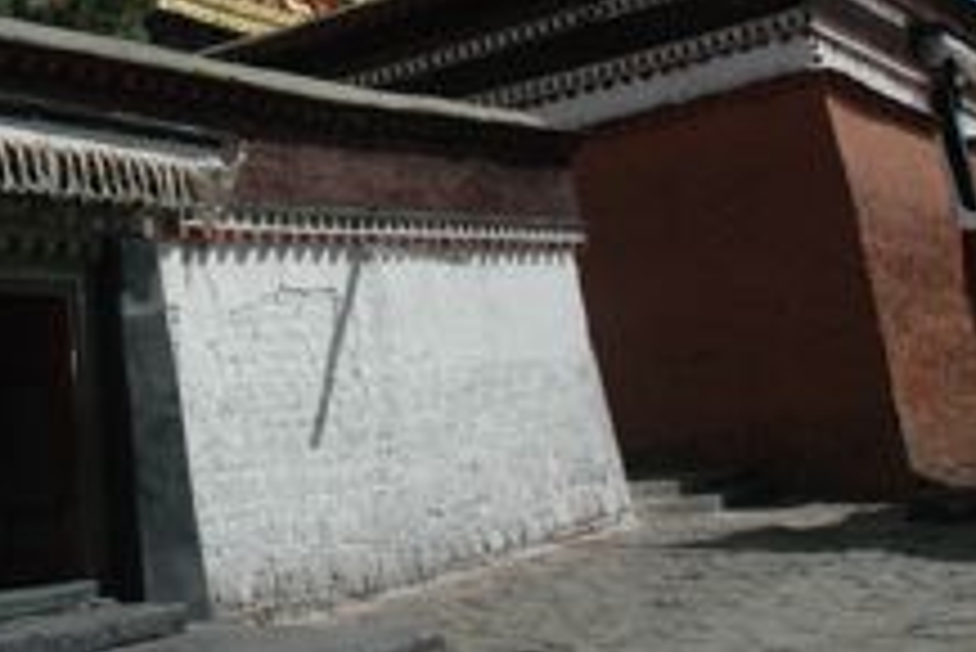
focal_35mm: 56
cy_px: -18
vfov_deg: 23.1
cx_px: 198
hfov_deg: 34.5
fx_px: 1519
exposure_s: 1/640
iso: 400
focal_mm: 18
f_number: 13
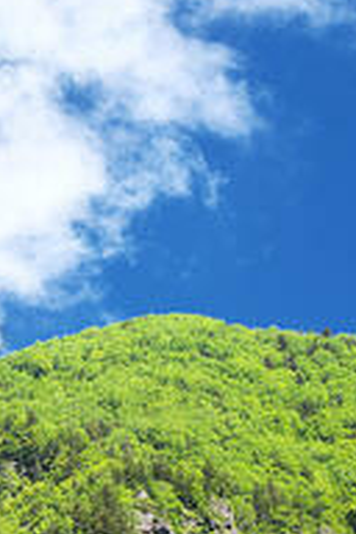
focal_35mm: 156
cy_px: 328
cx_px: -120
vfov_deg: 13.2
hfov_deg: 8.7
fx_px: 2314
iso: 100
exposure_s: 1/60
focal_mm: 50
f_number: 10
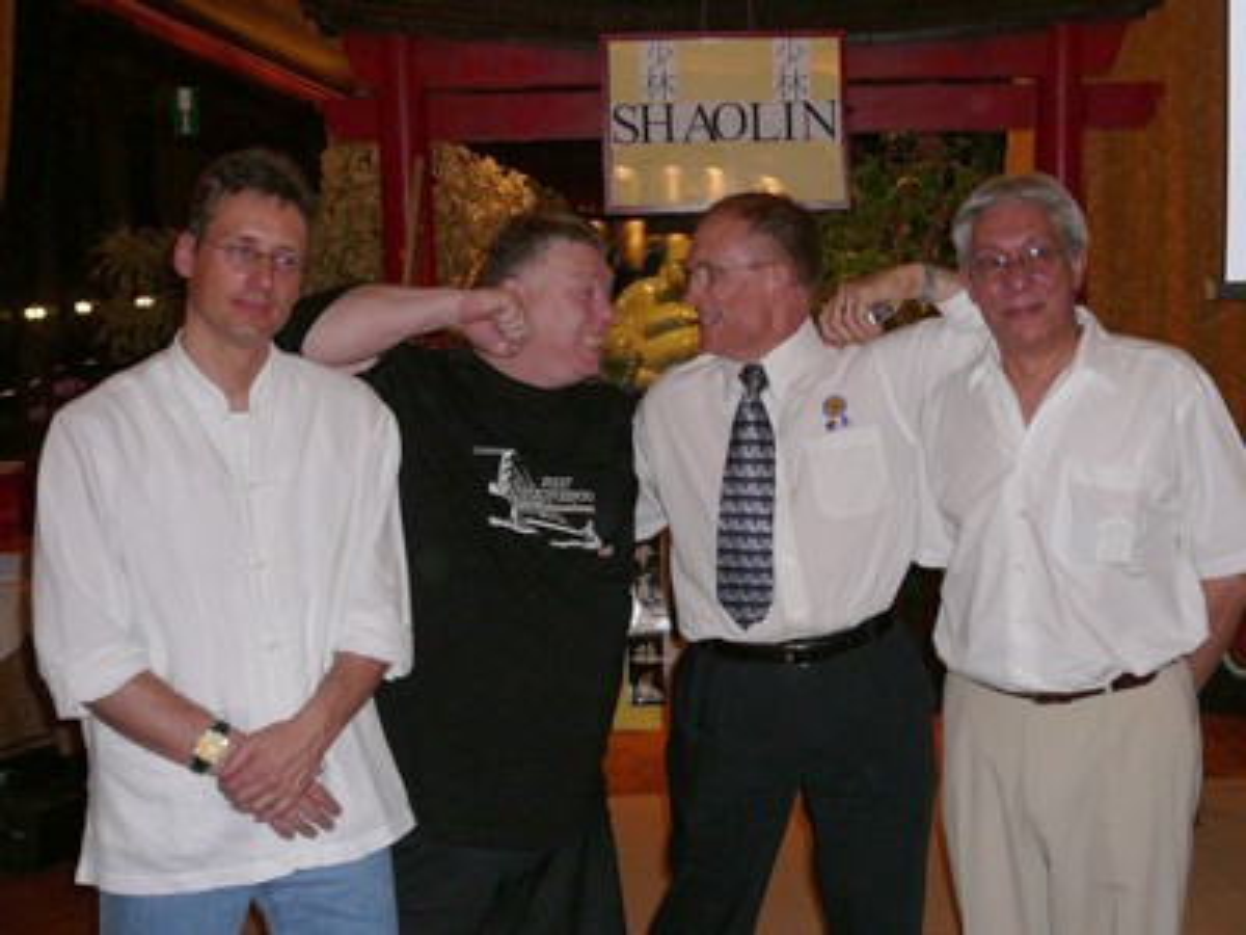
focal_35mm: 35
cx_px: 623
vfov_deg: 40.7
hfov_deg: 52.6
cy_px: 468
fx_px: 1260
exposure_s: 1/30
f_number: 2.8
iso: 100
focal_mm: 5.2
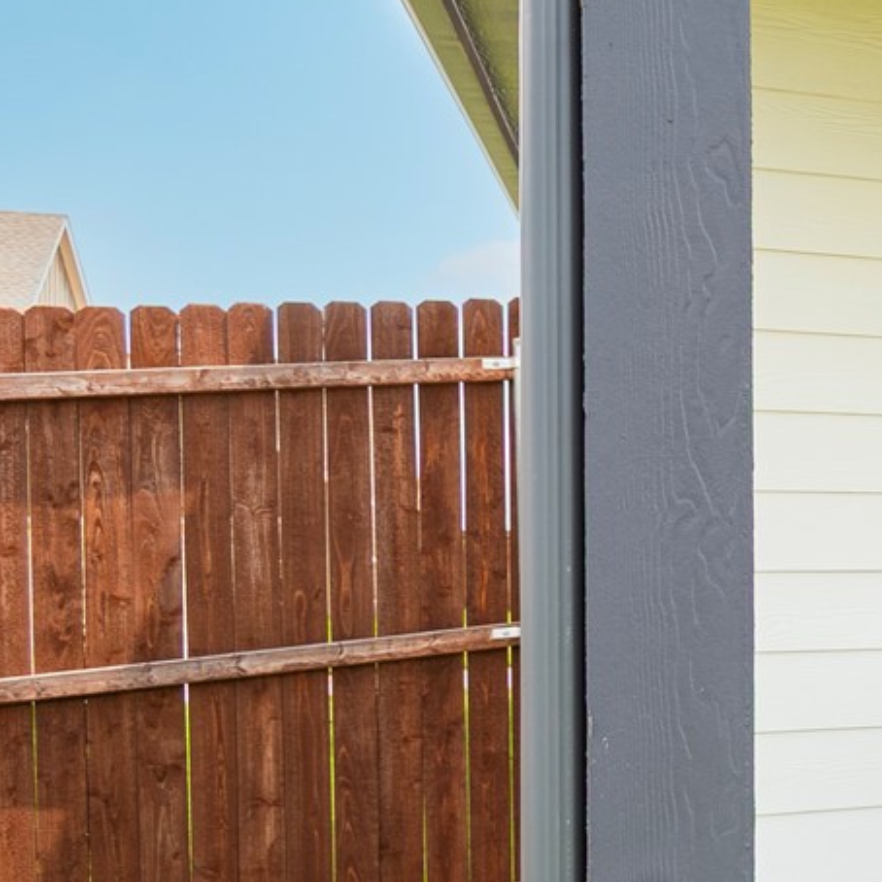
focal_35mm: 65
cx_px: 2038
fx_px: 1874
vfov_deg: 26.4
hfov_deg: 15.7
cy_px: 579
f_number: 7.1
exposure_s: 1/100
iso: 100
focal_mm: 16
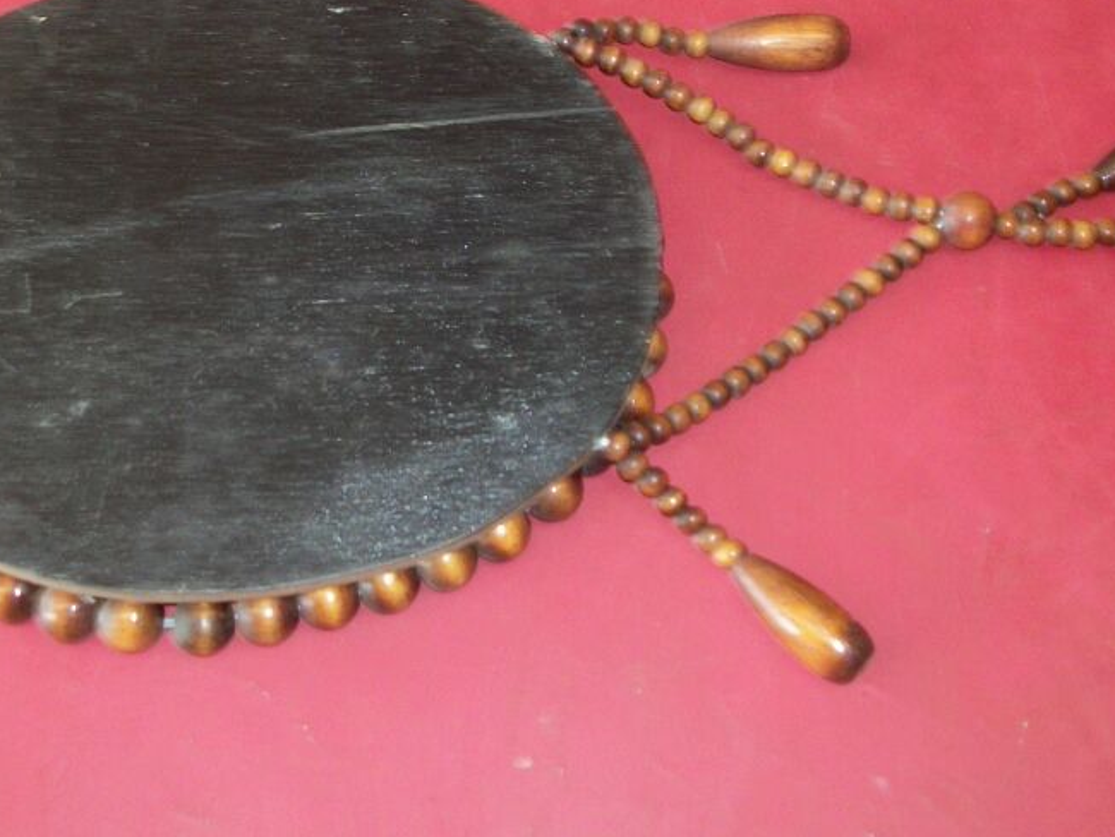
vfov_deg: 23.2
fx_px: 2030
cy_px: 262
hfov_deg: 30.5
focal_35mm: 63
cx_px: 369
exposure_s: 1/30
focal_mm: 5.7
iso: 80
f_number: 2.9
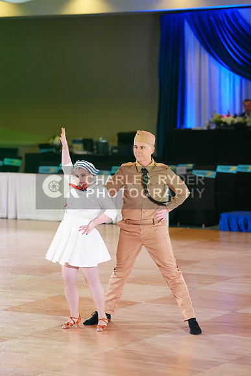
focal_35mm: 123
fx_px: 1286
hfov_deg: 11.2
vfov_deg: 16.6
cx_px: 126
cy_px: 188
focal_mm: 123
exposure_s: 1/500
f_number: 2.8
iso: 2500
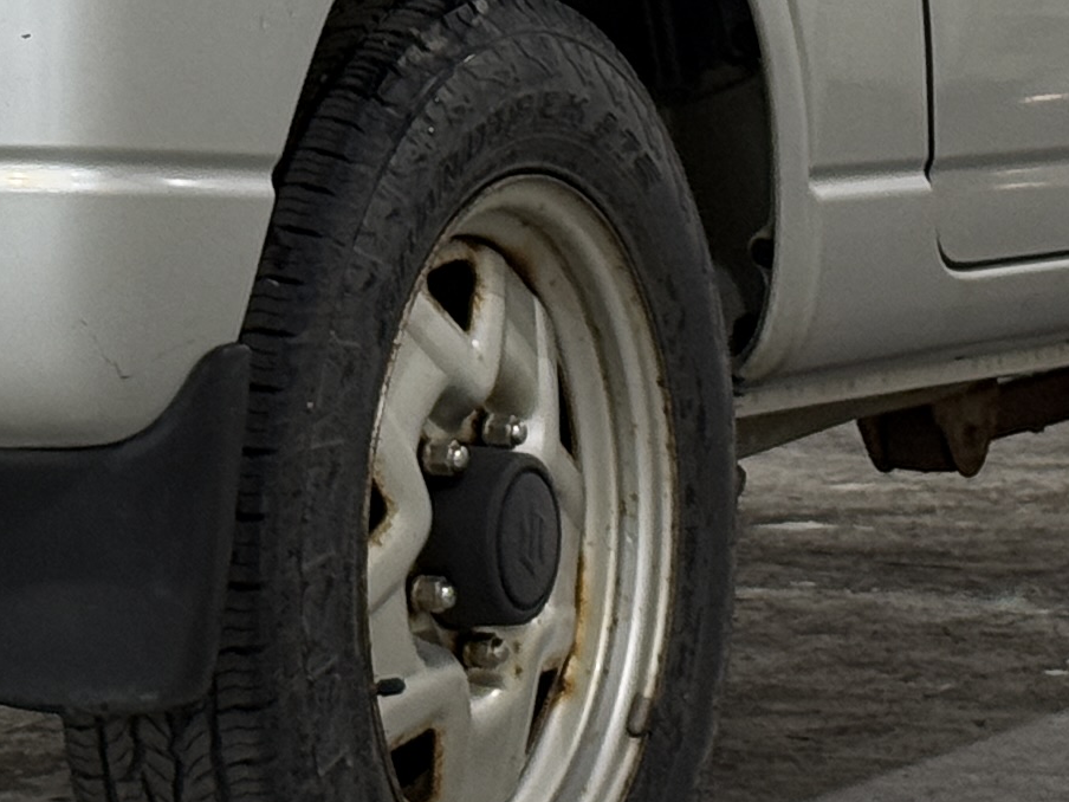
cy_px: -370
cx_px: -6
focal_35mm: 214
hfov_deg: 9.2
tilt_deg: +0.9
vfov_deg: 6.8
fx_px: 6609
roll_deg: +0.6
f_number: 1.78
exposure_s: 1/60
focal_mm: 6.76
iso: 80
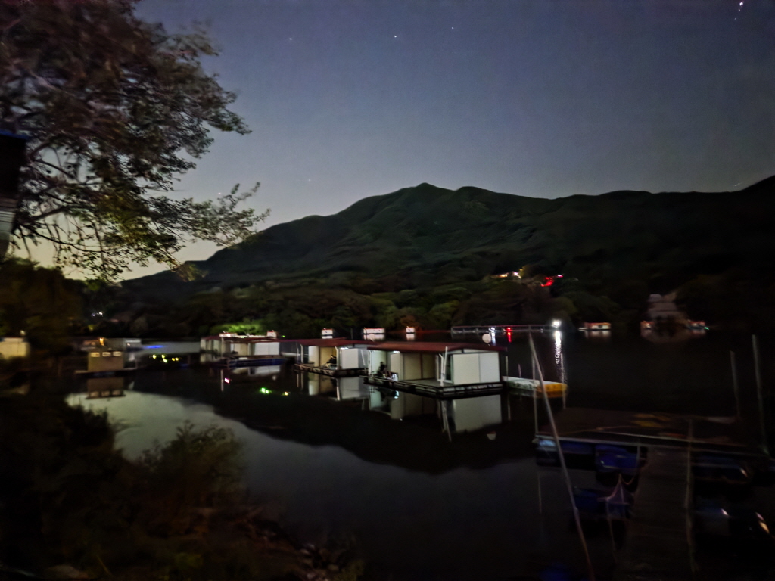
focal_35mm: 23
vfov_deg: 58.9
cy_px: 290
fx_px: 515
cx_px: 388
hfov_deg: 73.9
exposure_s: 1/2
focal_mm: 6.3
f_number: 1.7
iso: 3200
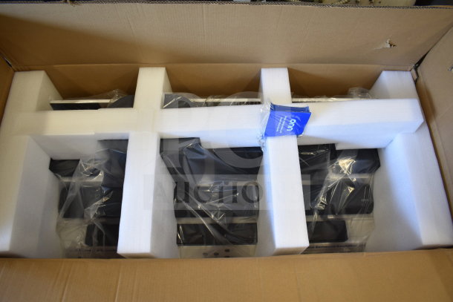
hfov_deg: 67.4
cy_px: 151
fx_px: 340
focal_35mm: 27
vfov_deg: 48.0
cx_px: 226
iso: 360
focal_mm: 18
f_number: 3.5
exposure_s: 1/30
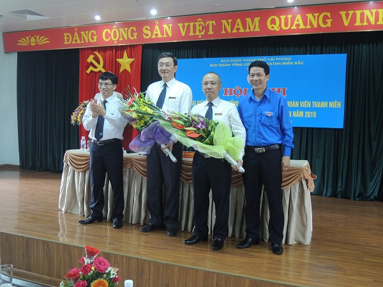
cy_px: 144
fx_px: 387
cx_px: 192
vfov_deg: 40.7
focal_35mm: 35
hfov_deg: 52.6
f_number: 2.5
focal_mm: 6.3
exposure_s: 1/50
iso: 320
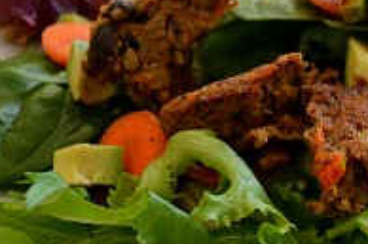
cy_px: 154
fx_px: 950
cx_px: 379
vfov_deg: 14.7
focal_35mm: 93
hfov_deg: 21.1
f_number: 4
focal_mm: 24
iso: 400
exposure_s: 1/50
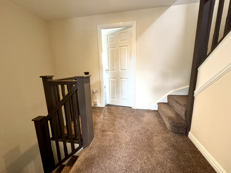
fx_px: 93
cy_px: 86
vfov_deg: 85.7
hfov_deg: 102.1
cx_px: 116
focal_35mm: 14
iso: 320
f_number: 2.2
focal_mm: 2.22
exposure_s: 1/99
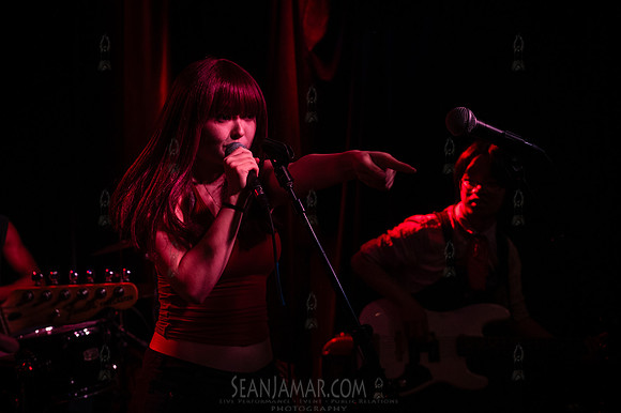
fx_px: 655
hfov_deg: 50.7
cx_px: 310
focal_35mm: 38
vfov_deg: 35.0
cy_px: 206
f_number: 3.2
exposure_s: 1/320
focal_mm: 38
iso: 8000
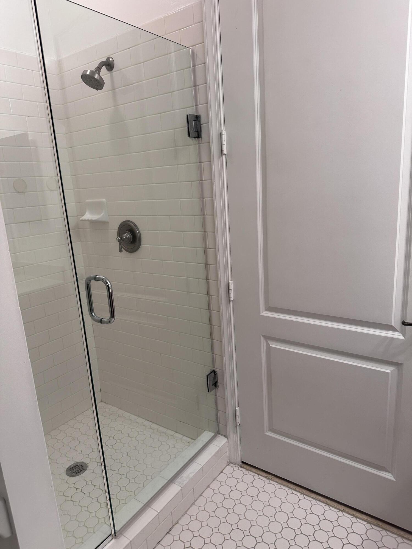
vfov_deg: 71.6
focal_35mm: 24
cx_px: 206
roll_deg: +3.1
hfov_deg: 56.8
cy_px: 274
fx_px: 381
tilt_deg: -11.8
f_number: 1.78
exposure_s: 1/120
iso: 125
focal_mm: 6.86
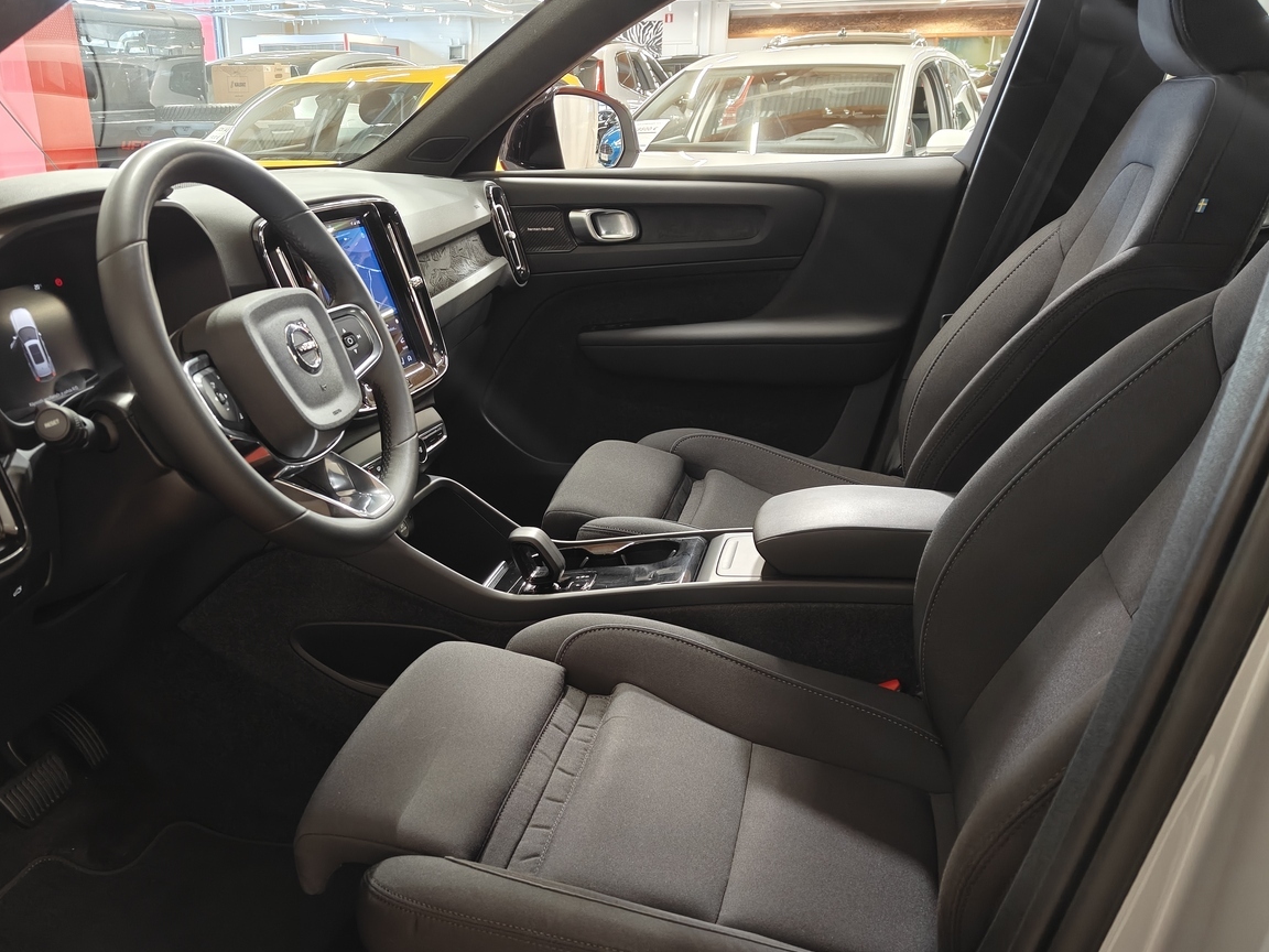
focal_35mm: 30
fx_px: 1100
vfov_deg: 46.5
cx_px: 511
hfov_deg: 59.5
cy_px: 573
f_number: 1.8
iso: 160
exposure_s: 1/33
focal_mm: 5.59
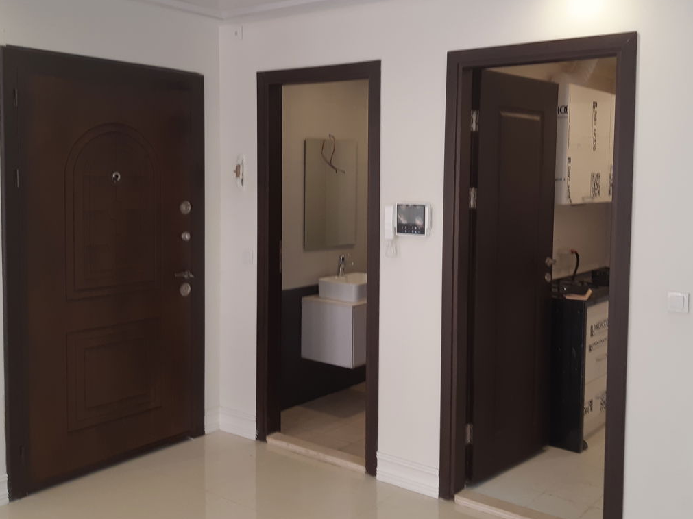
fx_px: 721
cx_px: 377
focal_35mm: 36
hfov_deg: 51.3
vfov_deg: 39.6
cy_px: 223
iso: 64
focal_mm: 3.93
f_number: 1.7
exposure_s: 1/50
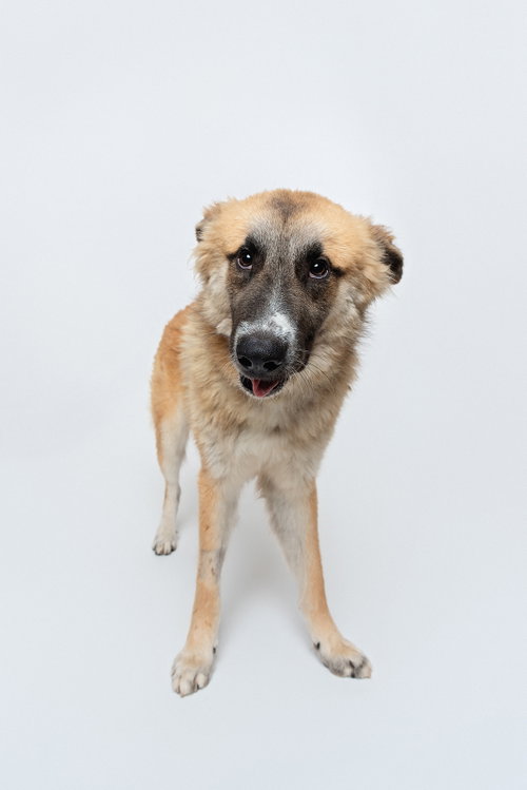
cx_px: 264
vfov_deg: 93.3
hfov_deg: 70.5
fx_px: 373
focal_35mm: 17
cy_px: 395
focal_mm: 17
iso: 160
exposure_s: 1/250
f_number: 5.6
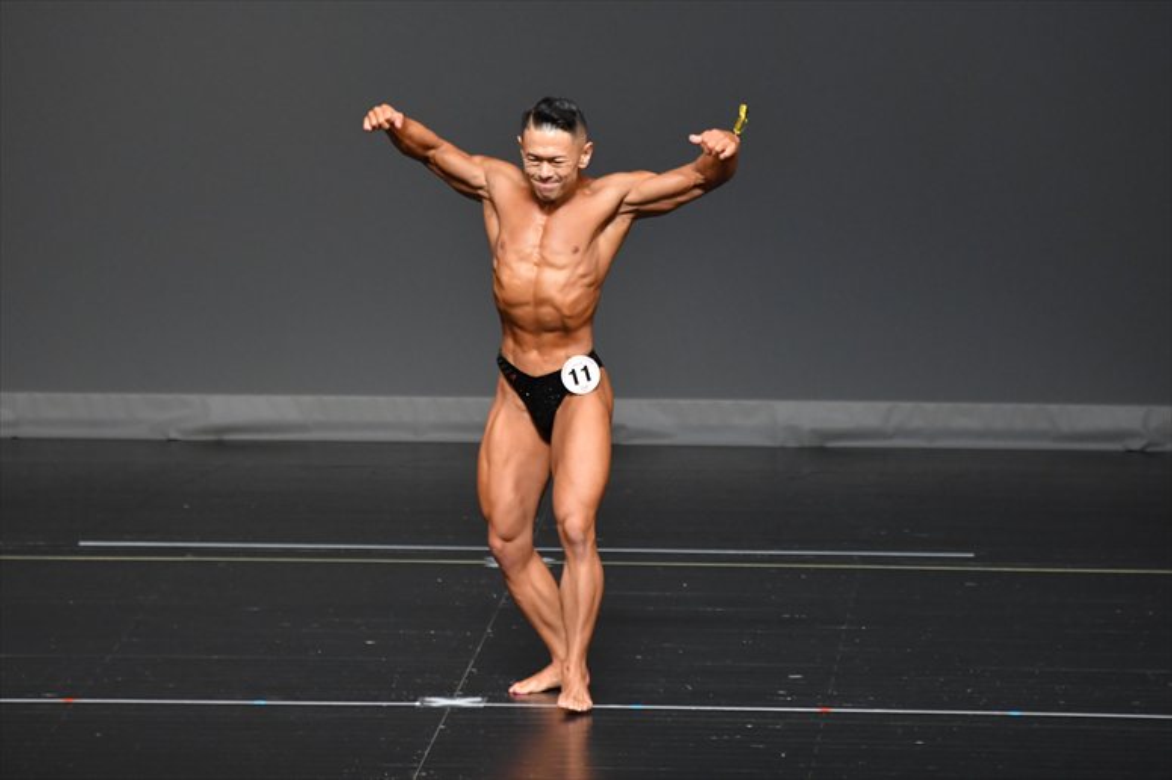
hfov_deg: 6.5
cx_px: 586
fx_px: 10250
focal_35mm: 315
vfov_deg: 4.4
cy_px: 390
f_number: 5.6
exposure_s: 1/400
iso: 2500
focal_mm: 210
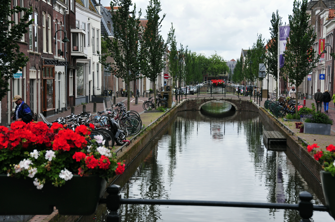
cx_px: 168
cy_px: 109
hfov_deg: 26.3
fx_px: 716
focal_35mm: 77
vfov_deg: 17.7
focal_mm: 50
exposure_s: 1/320
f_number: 9
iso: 200
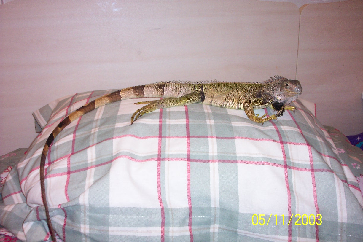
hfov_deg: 54.4
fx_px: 353
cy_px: 121
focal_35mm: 35
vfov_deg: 37.9
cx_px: 182
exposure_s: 1/30
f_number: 2.8
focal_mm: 7.5
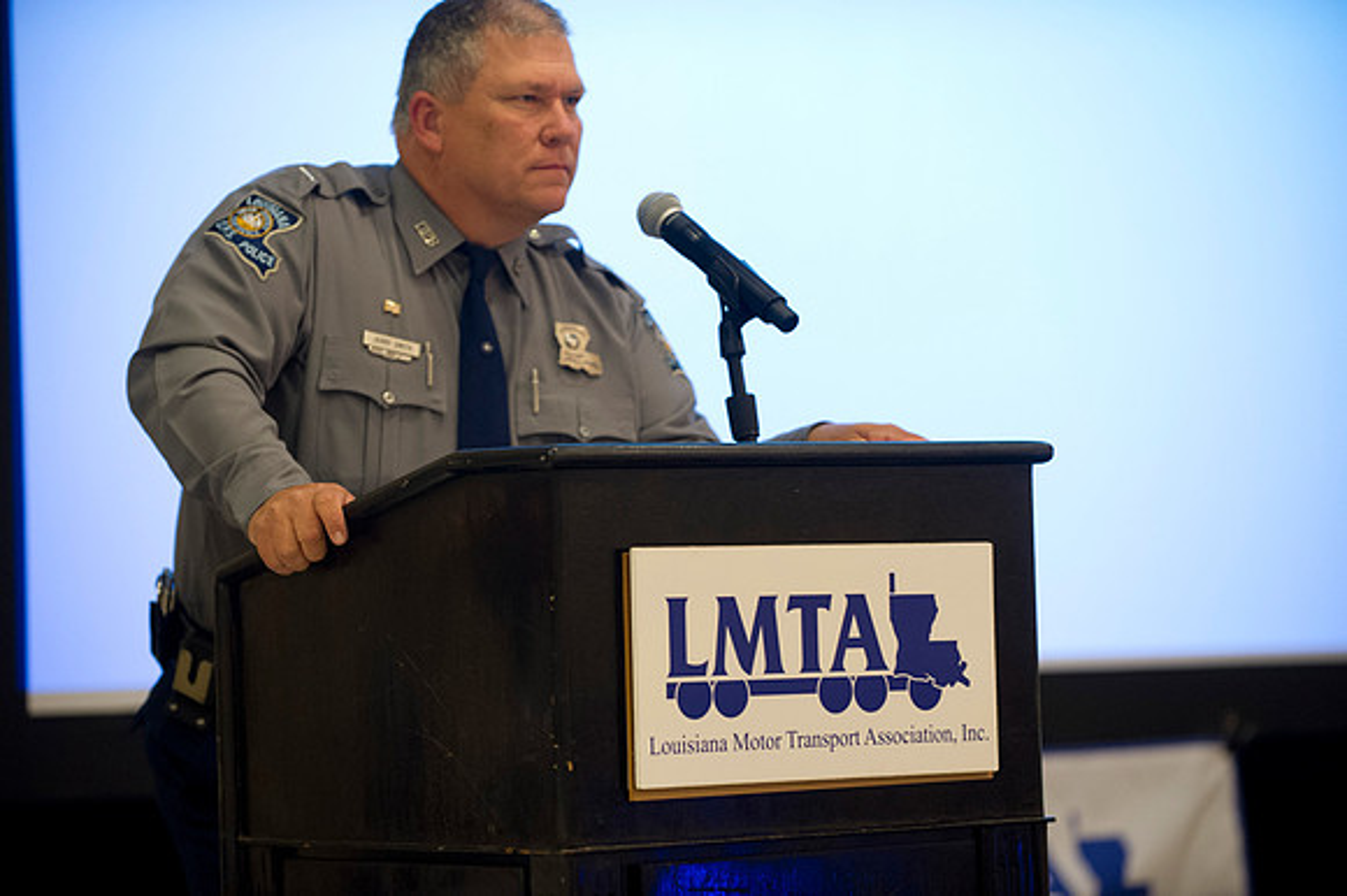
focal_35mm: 130
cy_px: 448
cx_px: 674
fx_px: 4861
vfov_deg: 10.5
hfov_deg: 15.8
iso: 3200
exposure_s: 1/80
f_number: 2.8
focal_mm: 130
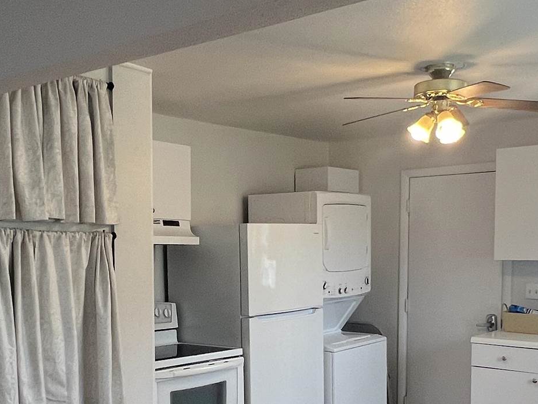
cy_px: 304
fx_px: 668
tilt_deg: -3.7
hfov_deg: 43.8
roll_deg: +0.1
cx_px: 248
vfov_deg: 32.9
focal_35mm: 43
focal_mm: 1.57
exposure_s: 1/120
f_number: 1.8
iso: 125
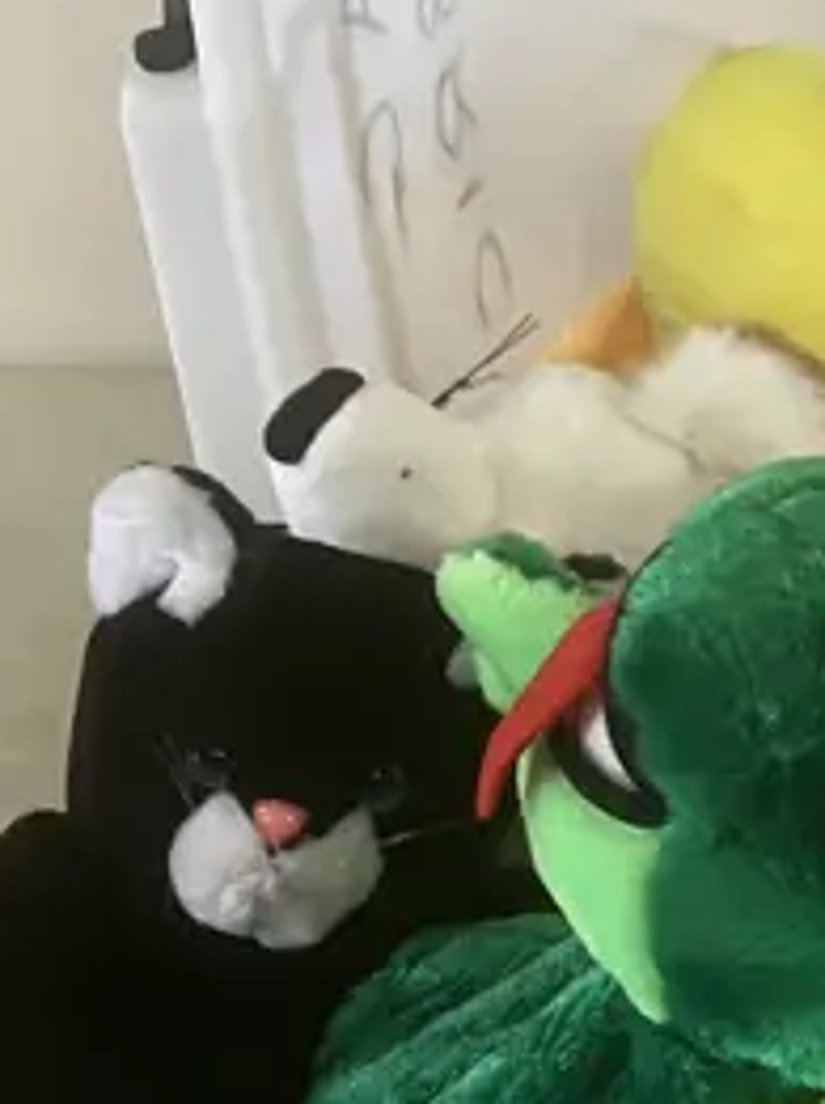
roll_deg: -0.5
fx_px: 3504
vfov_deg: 17.9
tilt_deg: -34.8
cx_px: 1371
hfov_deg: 12.5
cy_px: 681
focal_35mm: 110
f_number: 1.8
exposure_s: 1/50
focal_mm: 3.99
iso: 125
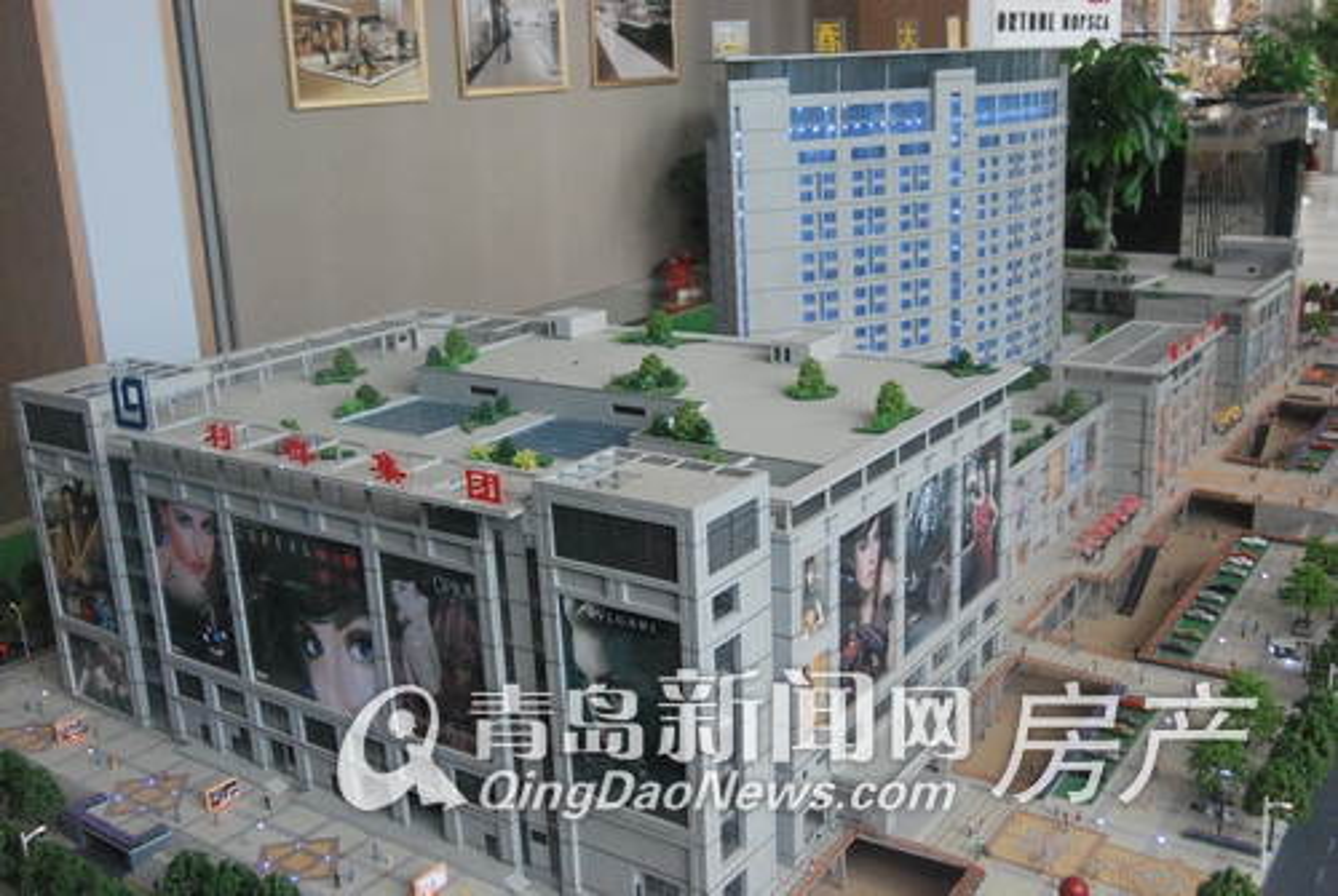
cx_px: 669
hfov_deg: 53.1
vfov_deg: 37.0
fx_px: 1340
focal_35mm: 36
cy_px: 448
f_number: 6.3
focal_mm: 24
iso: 1600
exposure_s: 1/160
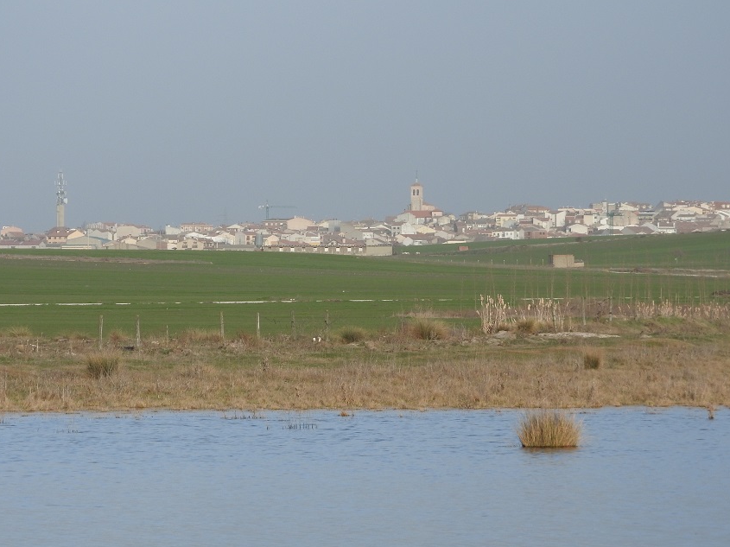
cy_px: 309
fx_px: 6240
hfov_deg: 6.7
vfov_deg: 5.0
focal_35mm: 296
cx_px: 382
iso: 100
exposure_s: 1/250
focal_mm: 44.8
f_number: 5.5
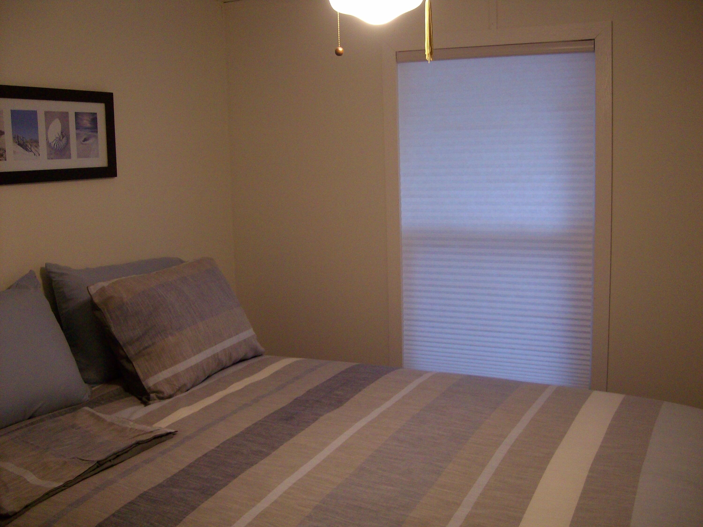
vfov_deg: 40.7
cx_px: 352
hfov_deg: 52.6
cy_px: 264
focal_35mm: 35
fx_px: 711
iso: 182
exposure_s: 1/40
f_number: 2.8
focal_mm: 5.8
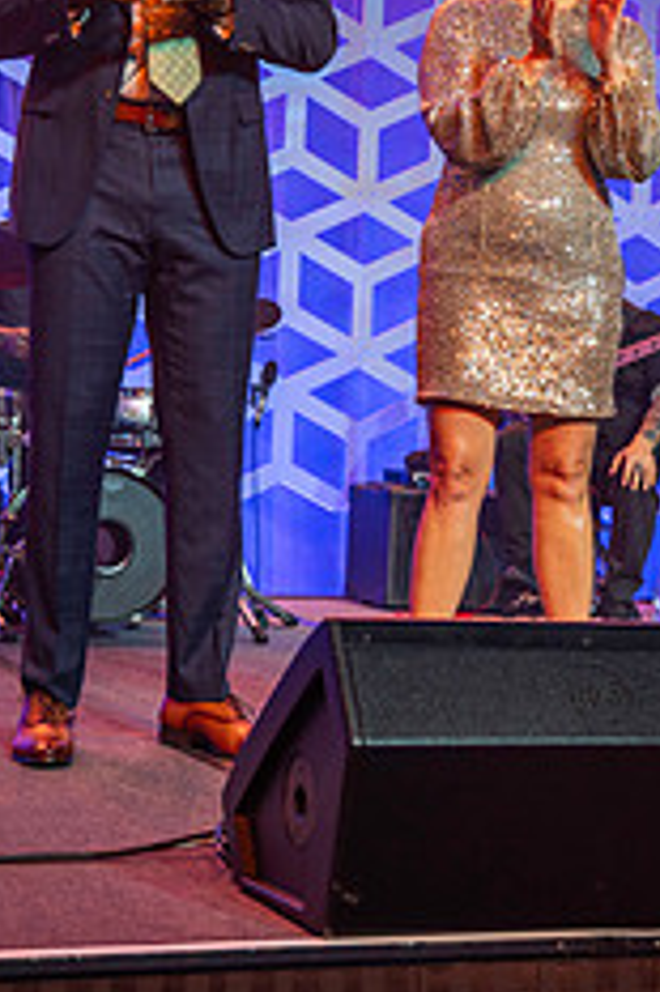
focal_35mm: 89
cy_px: 400
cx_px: 315
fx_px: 2451
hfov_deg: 15.3
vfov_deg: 22.9
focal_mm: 46
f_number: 4
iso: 800
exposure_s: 1/160
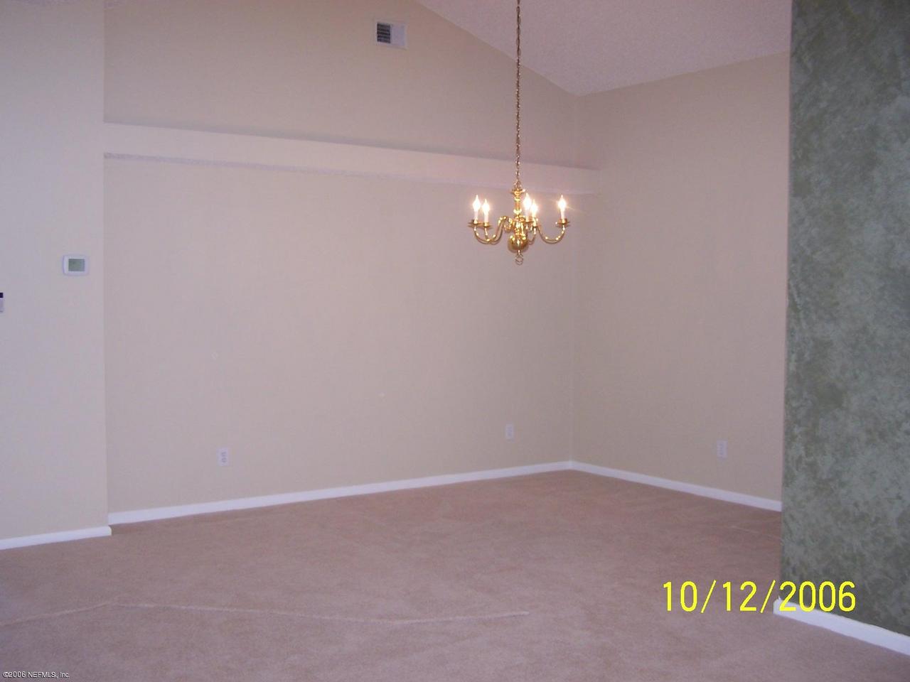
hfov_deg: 49.0
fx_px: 999
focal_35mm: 38
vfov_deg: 37.7
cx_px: 455
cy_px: 341
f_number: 2.8
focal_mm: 6.3
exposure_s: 1/60
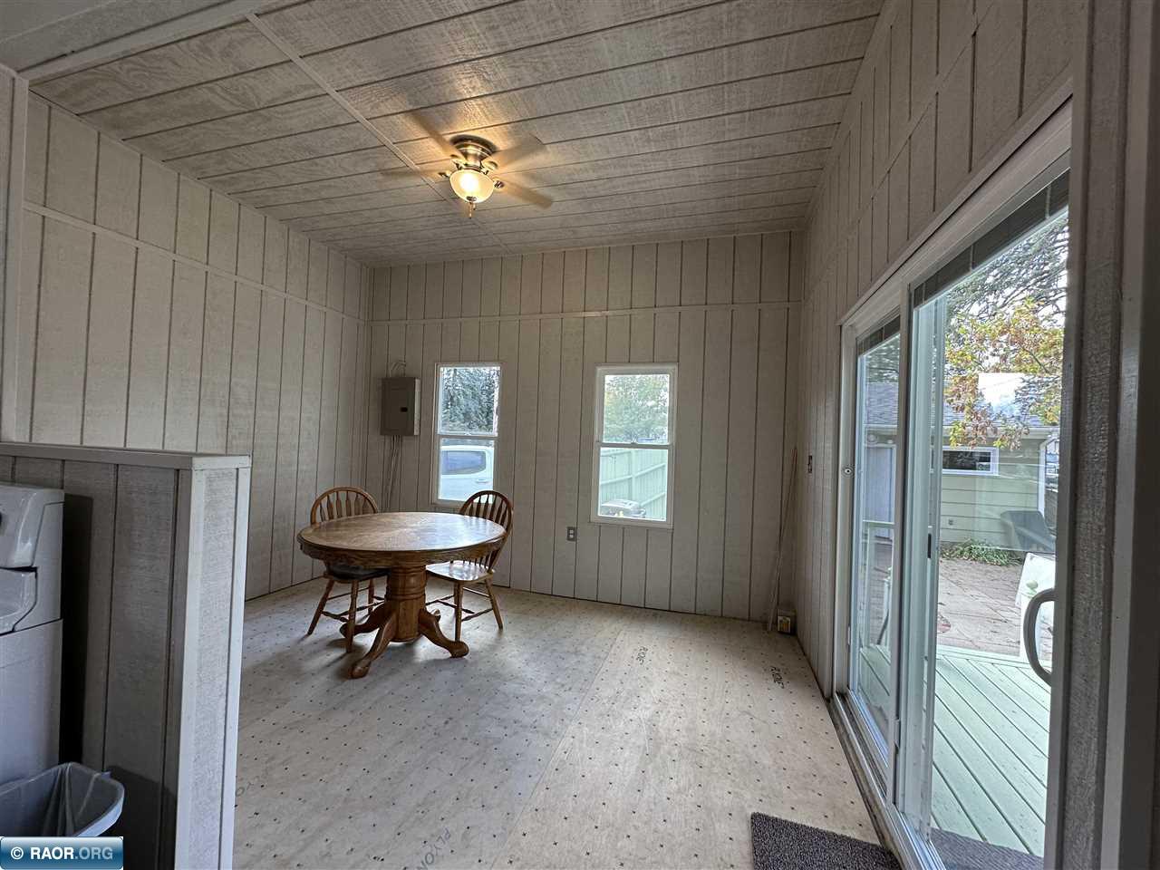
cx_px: 580
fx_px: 469
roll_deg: -1.8
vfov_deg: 85.7
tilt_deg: +1.3
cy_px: 435
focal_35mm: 14
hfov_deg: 102.1
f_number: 2.2
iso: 100
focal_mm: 2.22
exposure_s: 1/120
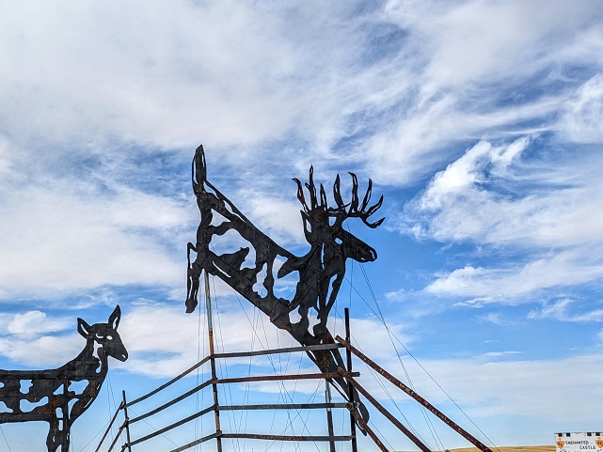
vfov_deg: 36.0
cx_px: 143
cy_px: 340
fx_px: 679
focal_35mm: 39
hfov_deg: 46.0
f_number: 1.89
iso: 66
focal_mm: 5.43
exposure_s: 1/2451
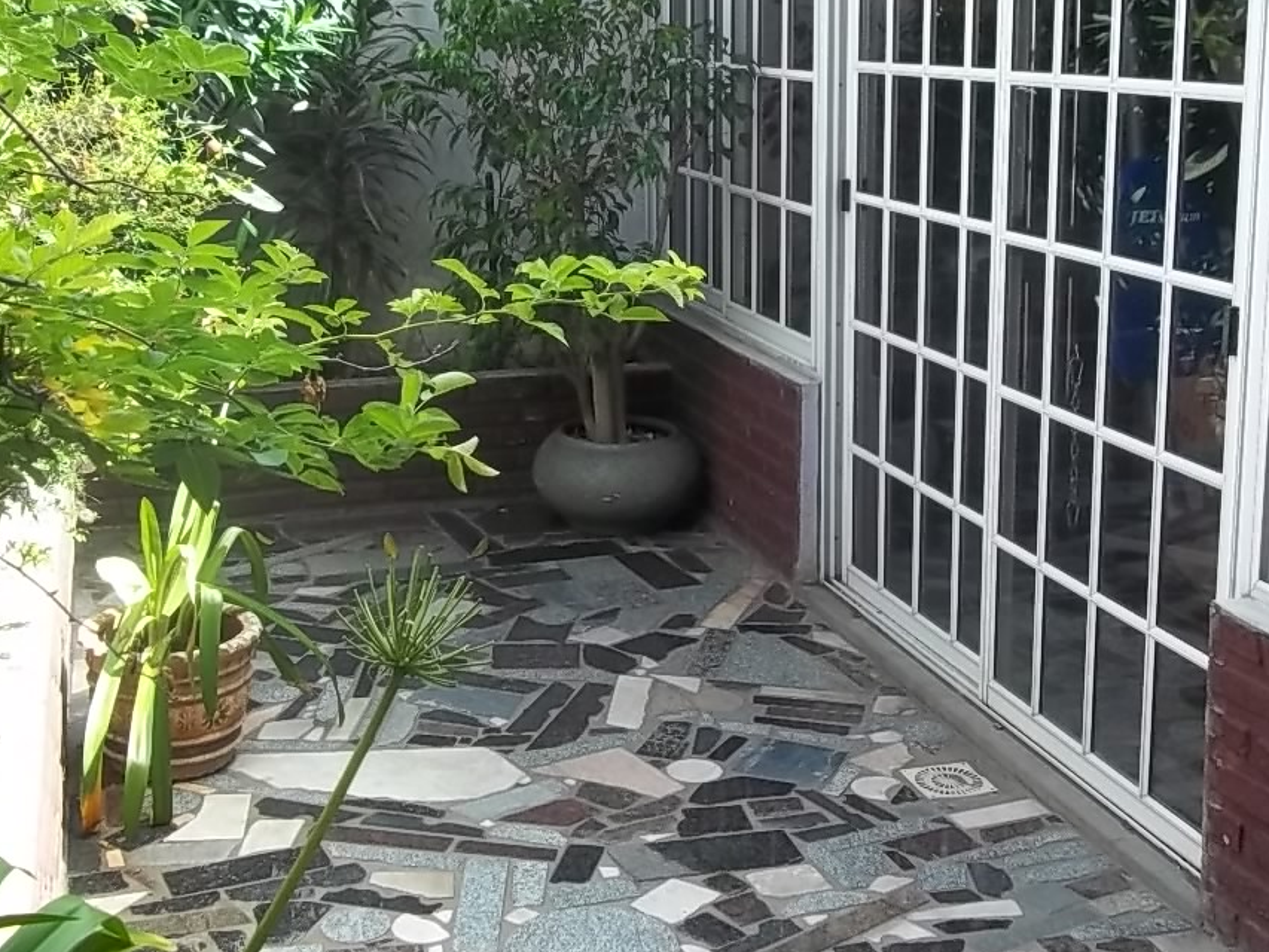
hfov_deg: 39.6
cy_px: 342
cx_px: 608
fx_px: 1760
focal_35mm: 48
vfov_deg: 30.1
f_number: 2.9
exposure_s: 1/250
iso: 80
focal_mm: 5.7
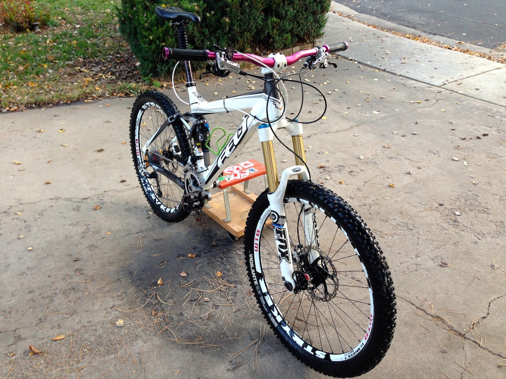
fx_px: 482
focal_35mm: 33
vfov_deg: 42.9
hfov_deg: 55.4
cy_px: 190
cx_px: 253
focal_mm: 4.12
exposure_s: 1/30
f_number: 2.4
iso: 50
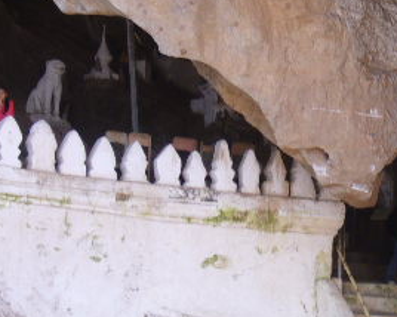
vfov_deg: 6.8
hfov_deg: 8.5
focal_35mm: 226
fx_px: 2653
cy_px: 133
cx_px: 370
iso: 80
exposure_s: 1/60
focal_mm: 16.1
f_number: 4.8
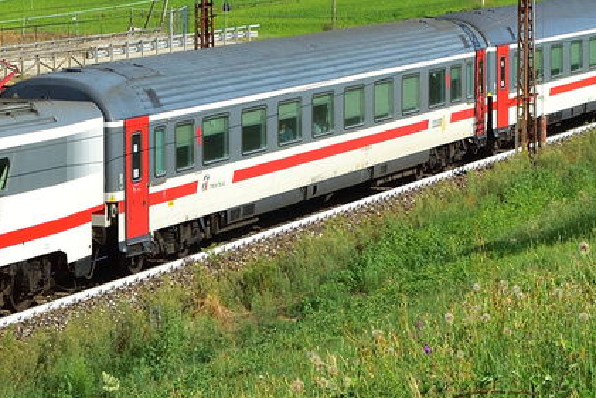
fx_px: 2716
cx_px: 191
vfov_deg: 8.3
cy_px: -93
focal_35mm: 164
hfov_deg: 12.5
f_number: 7.1
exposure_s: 1/800
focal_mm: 24
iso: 250
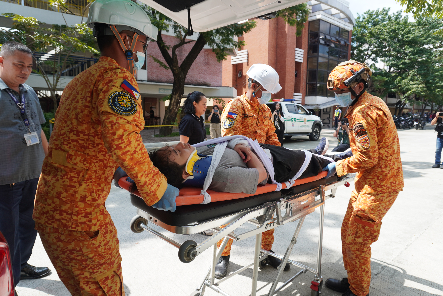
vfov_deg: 53.1
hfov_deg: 73.7
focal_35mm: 24
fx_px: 295
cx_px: 222
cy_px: 148
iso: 100
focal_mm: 16
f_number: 5
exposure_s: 1/250
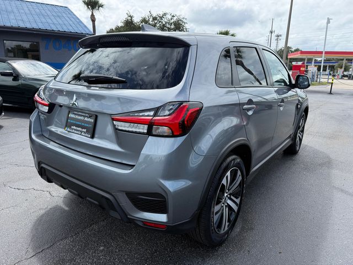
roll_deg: +0.6
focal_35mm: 24
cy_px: 132
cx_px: 176
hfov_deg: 71.6
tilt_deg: -11.8
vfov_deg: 56.8
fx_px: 245
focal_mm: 6.76
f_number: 1.78
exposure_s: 1/3145
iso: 100
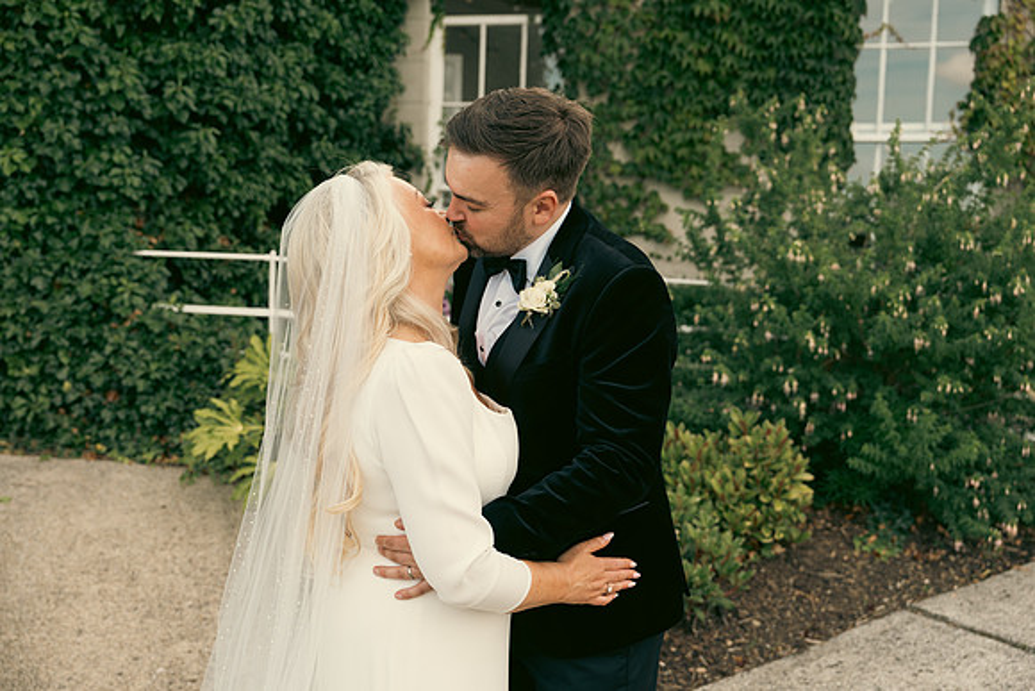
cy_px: 346
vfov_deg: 33.4
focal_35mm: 40
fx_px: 1150
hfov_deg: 48.4
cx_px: 518
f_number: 3.5
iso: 125
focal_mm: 40
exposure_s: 1/400
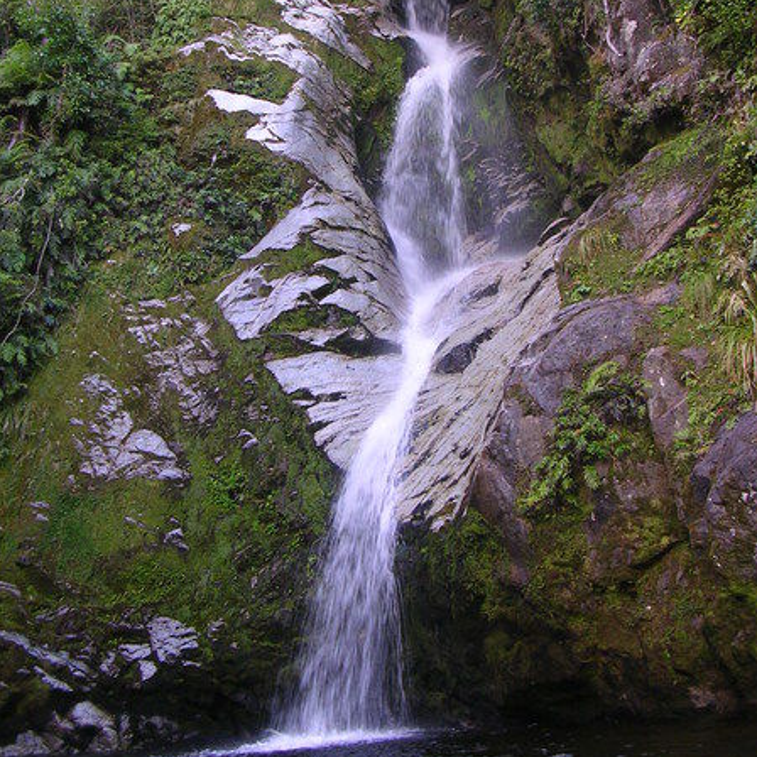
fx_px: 1113
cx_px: 378
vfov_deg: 37.4
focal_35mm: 45
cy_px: 314
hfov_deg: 37.6
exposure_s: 1/39.2
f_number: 2.8
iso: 50
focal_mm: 5.8
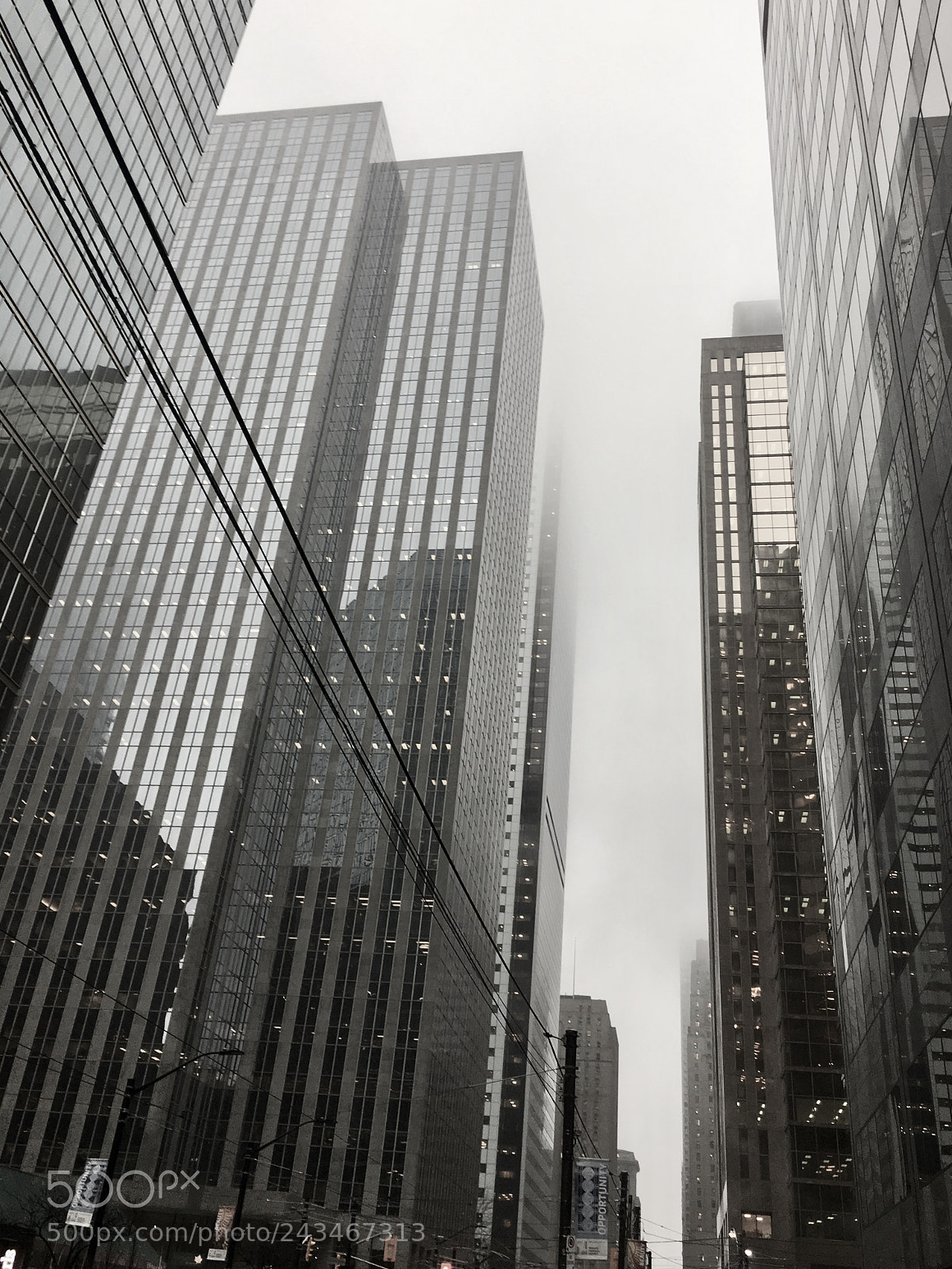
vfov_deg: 60.0
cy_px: 641
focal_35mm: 30
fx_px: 1100
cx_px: 488
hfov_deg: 46.8
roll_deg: -5.9
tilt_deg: +32.1
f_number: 2.2
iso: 25
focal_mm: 4.15
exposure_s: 1/60
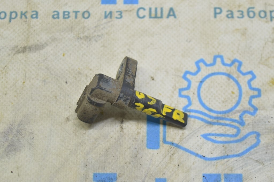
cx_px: 137
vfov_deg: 16.5
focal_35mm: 82
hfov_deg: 24.6
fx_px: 627
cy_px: 91
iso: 400
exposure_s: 1/20
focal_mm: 55
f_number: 5.6
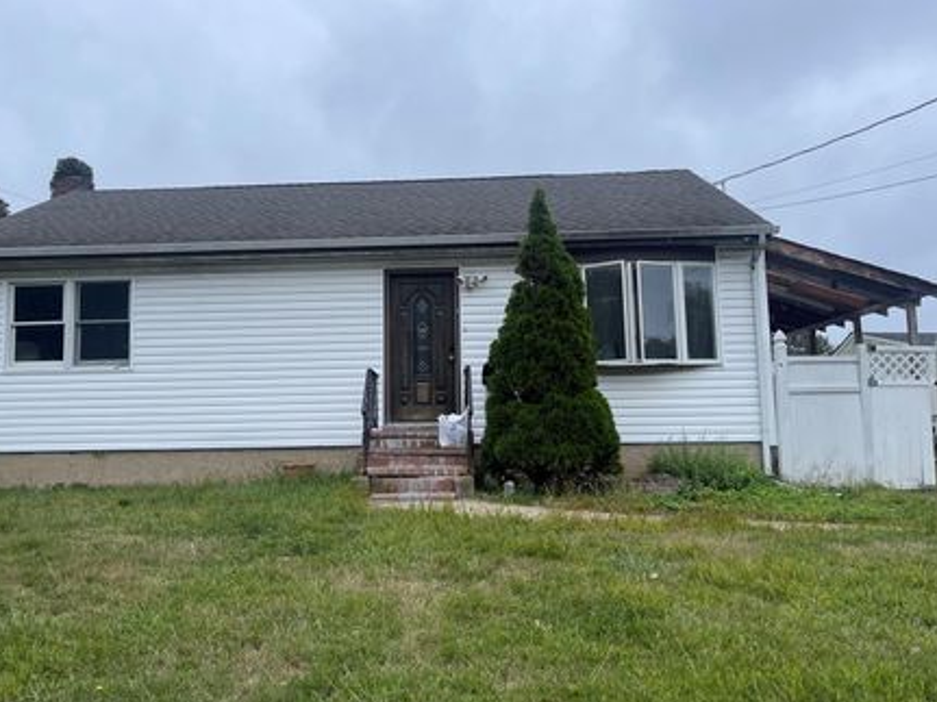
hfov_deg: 61.5
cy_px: 329
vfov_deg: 48.2
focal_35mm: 29
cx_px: 422
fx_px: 785
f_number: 1.6
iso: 32
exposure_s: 1/1323
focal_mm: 5.1
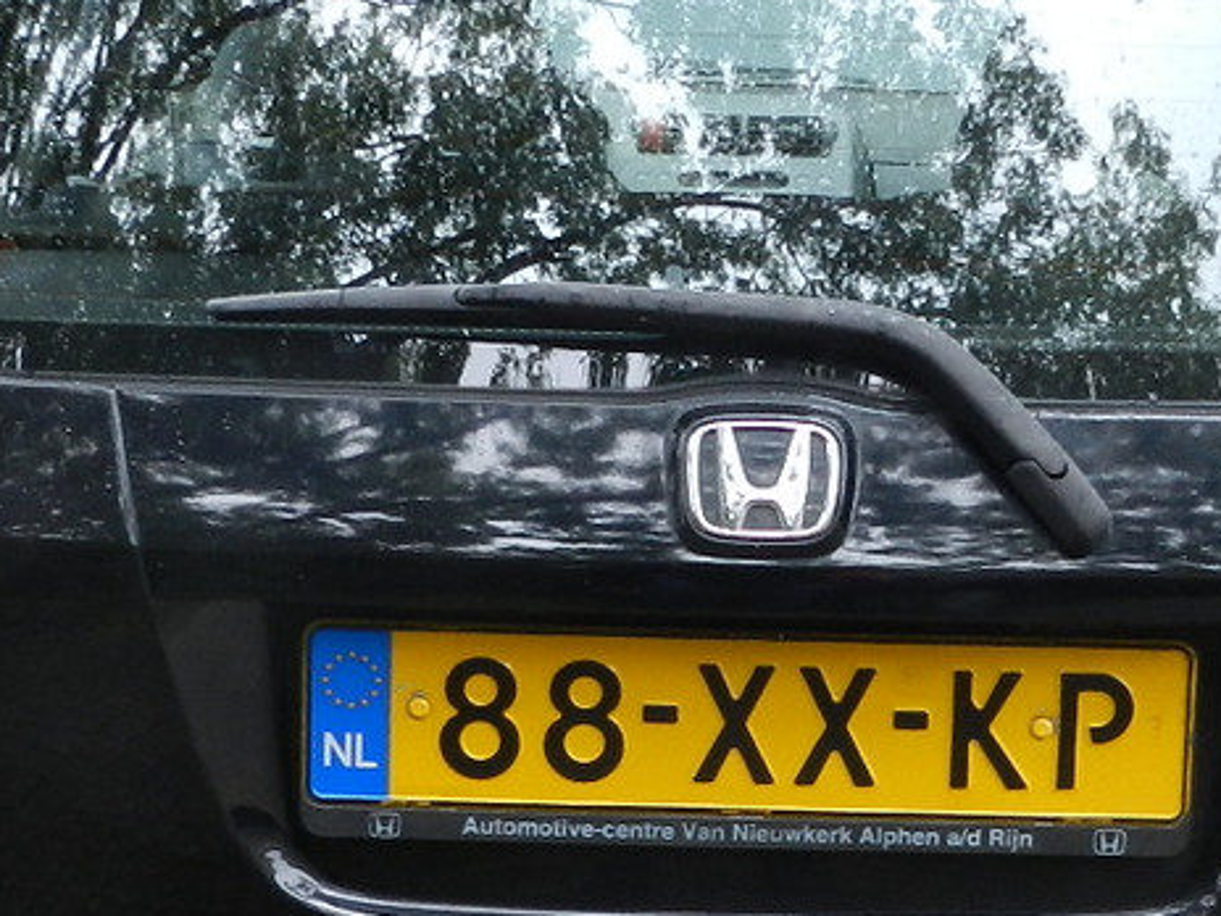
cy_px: 782
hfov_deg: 16.7
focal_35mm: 118
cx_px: 732
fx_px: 4162
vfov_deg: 12.5
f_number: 4
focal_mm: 6.7
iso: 200
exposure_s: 1/30
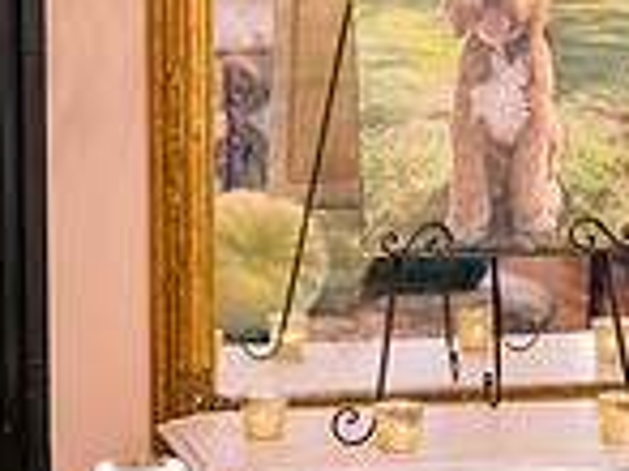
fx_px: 2669
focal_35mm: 147
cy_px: 128
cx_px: 419
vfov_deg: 10.1
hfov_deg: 13.4
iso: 800
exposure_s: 1/40
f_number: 1.8
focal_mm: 50
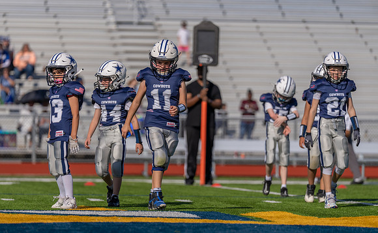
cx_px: 165
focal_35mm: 232
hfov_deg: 9.1
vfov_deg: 5.6
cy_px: 142
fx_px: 2381
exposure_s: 1/5000
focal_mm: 200
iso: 160
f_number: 3.2
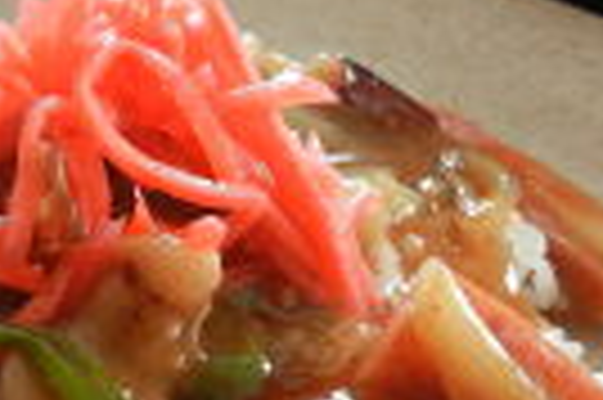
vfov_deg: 14.7
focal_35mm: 93
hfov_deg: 21.9
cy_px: 225
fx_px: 1556
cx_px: 212
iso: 262
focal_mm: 5.4
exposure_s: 1/30
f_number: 3.5
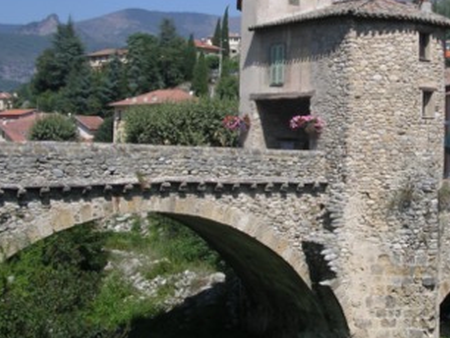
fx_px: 807
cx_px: 354
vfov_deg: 23.7
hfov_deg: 30.5
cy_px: 148
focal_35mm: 62
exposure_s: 1/402
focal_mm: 5.8
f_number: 5.6
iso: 100
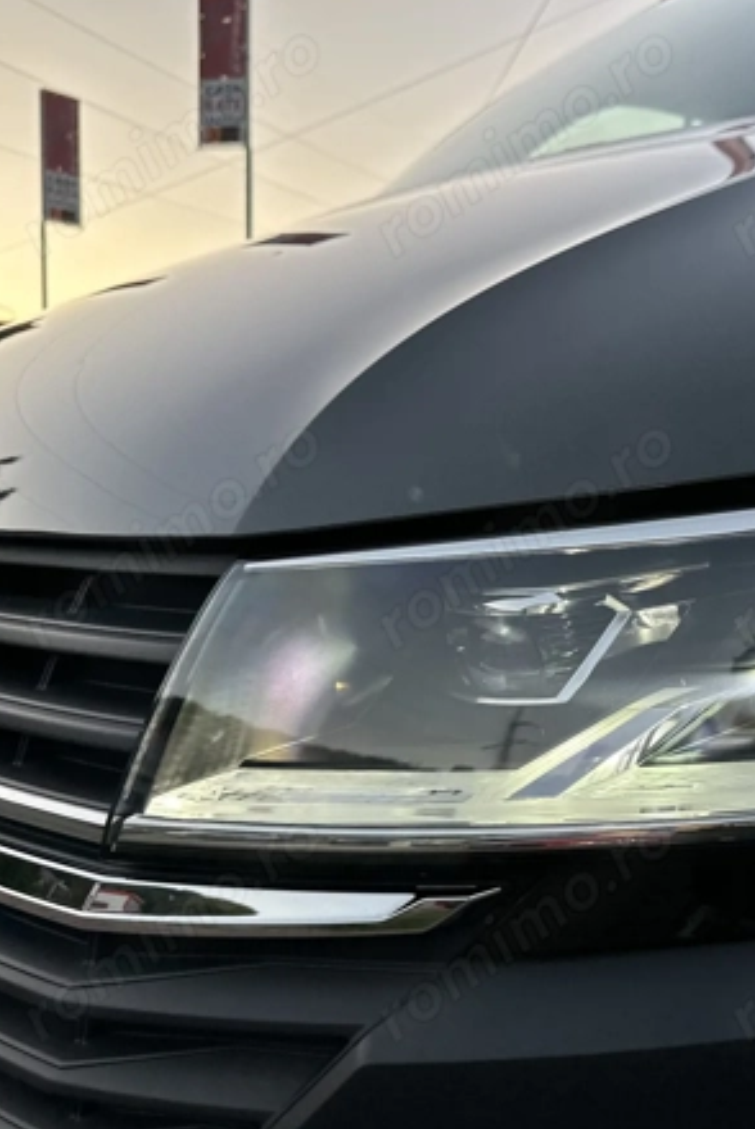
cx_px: 711
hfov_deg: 36.0
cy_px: 559
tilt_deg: -3.9
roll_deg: -1.0
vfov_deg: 55.8
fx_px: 1068
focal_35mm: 34
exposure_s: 1/228
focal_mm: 6.86
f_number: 1.78
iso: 64
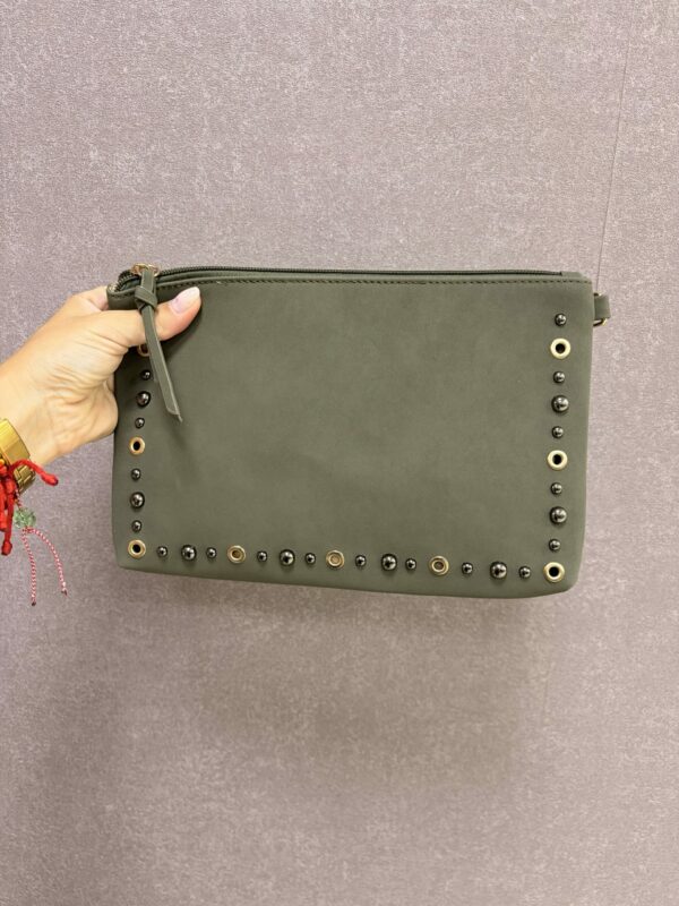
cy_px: 453
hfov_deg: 53.1
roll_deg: -2.7
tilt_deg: -10.8
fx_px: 680
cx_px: 340
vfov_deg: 67.3
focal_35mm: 26
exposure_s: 1/50
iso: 125
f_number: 1.6
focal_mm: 5.96
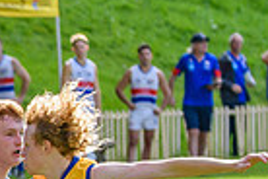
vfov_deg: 1.6
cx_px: -9
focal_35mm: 850
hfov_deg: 2.4
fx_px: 6327
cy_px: 318
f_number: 7.1
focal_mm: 150
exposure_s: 1/1600
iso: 800
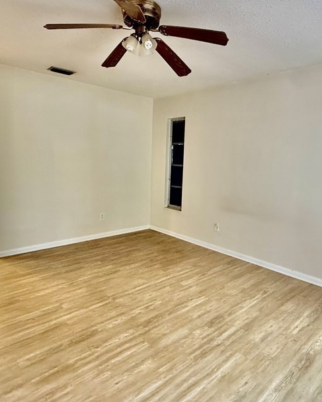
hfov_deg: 60.7
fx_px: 274
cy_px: 204
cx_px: 182
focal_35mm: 23
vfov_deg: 72.6
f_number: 2.2
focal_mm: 2.22
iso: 640
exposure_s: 1/60
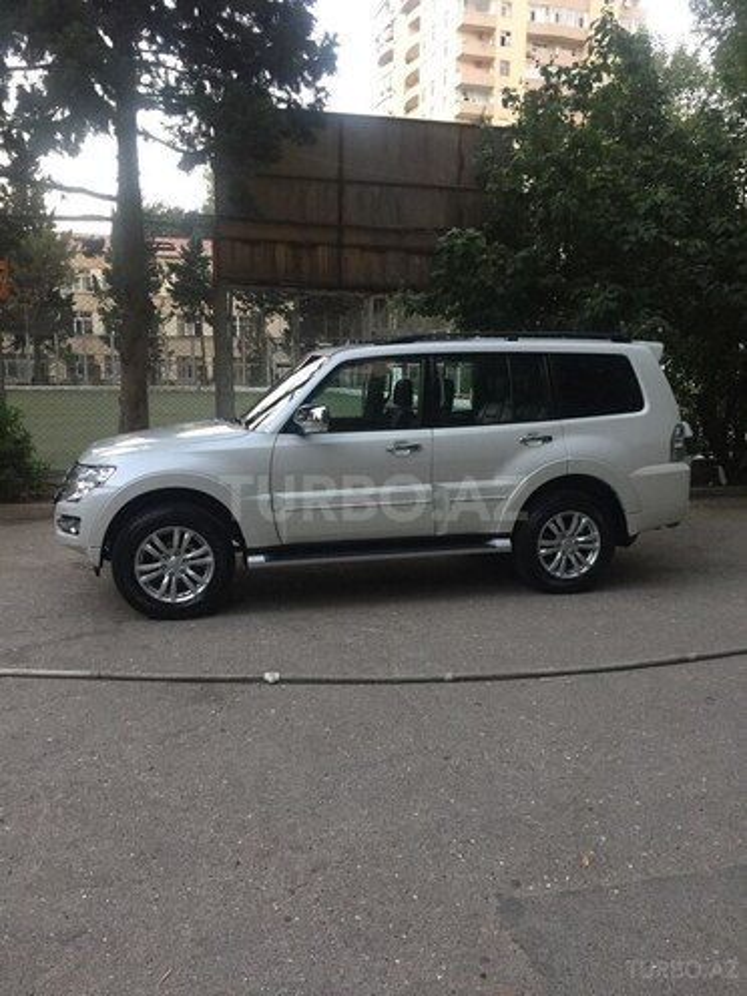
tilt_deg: -7.8
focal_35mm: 29
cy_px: 498
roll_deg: -0.2
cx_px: 374
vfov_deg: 61.7
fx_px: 834
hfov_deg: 48.2
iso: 200
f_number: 2.2
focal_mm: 4.15
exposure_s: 1/33
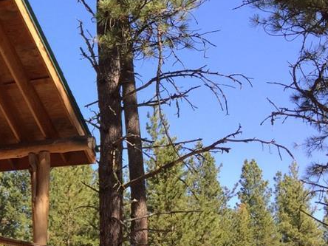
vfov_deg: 15.1
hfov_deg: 18.0
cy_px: 139
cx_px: -157
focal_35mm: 98
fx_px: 929
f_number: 2.2
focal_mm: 4.15
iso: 32
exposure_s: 1/618
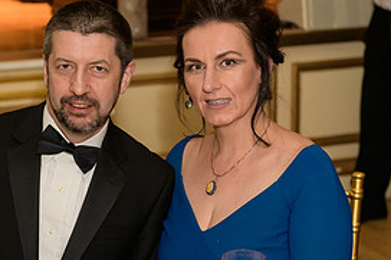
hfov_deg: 18.4
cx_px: 122
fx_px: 1205
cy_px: 153
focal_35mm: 111
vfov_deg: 12.3
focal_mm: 52
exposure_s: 1/100
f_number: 3.2
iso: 1600
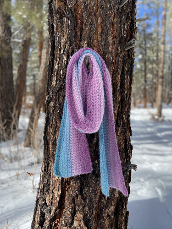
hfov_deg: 53.1
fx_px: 172
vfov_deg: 67.3
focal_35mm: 26
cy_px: 114
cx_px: 86
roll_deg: +0.8
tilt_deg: +0.0
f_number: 1.8
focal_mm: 4.25
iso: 32
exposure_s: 1/990
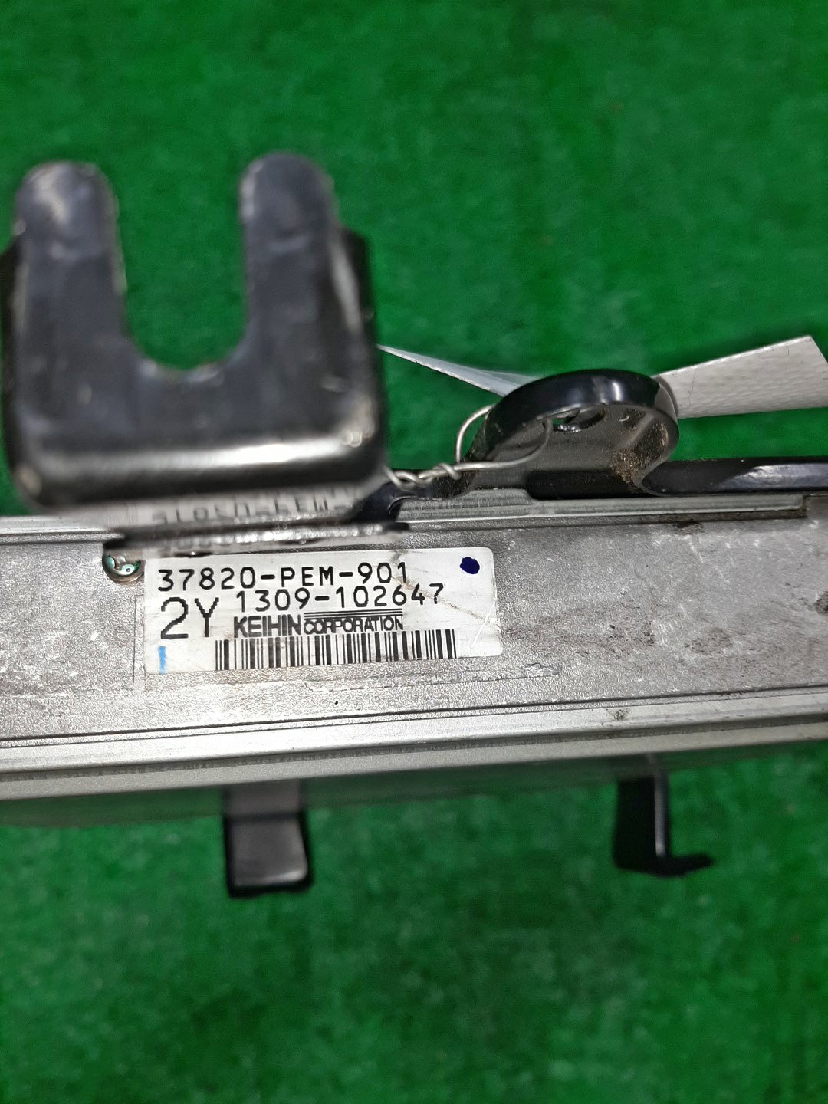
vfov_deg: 67.3
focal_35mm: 26
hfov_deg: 53.1
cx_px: 414
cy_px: 552
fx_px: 829
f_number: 1.7
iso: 66
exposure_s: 1/100
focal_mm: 3.93
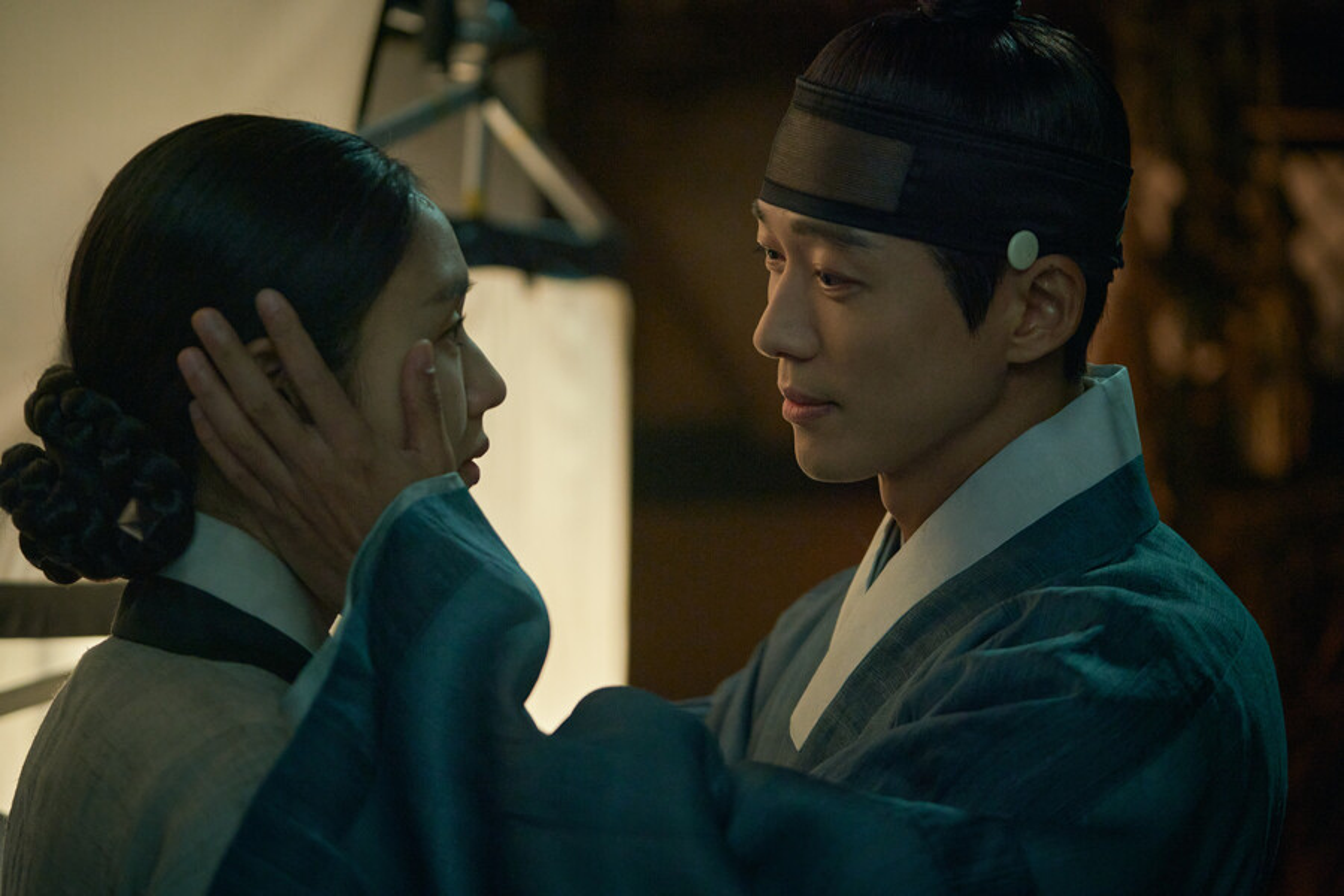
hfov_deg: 23.4
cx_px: 672
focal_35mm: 87
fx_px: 3248
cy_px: 448
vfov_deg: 15.7
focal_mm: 87
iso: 5000
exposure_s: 1/80
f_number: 2.8
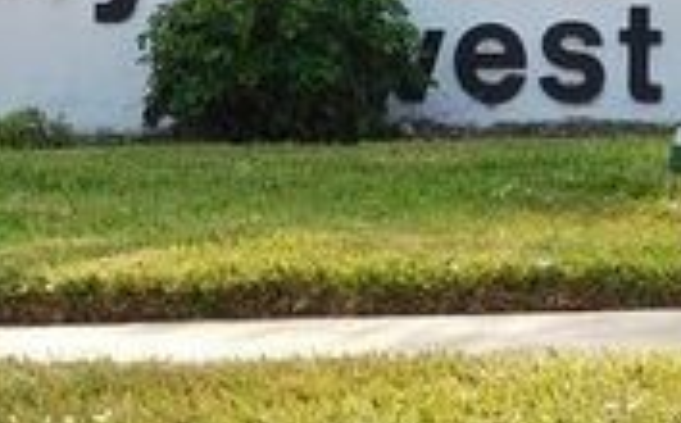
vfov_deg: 5.4
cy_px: -260
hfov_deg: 8.7
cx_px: 581
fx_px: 4447
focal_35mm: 240
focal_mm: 14.2
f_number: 4.4
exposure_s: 1/320
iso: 125
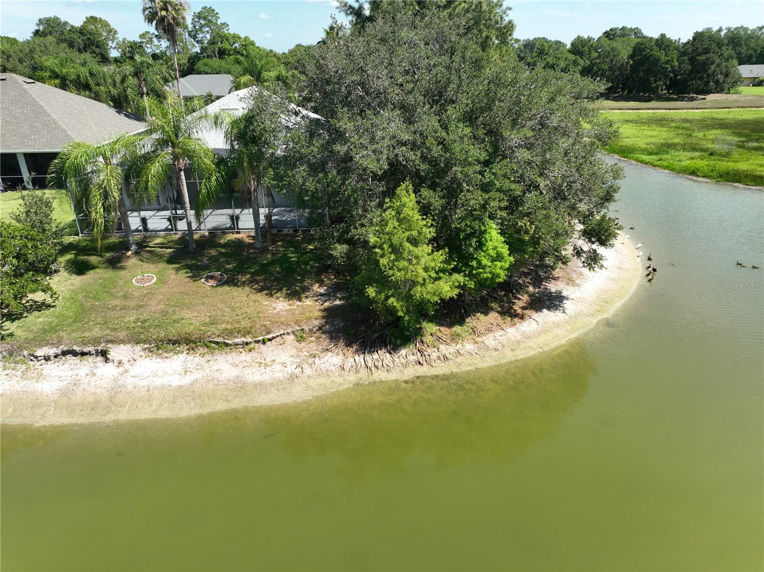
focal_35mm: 24
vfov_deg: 56.8
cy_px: 286
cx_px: 382
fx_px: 529
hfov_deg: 71.6
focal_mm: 12.29
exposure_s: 1/1250
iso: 110
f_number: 2.8
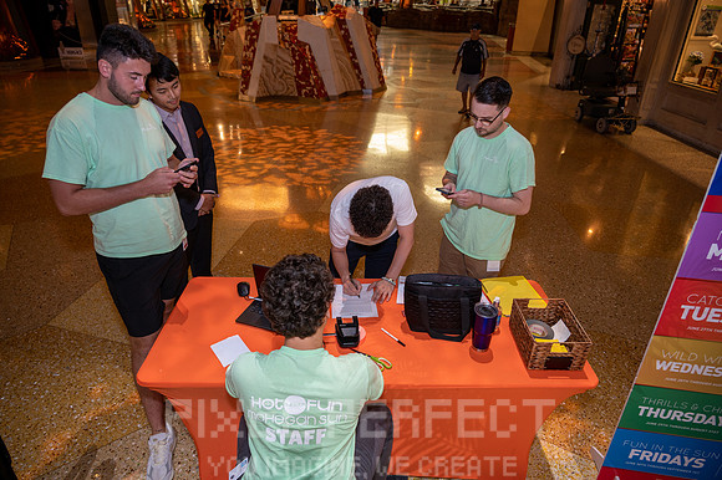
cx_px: 361
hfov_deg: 73.8
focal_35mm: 24
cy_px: 240
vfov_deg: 53.1
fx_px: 481
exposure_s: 1/60
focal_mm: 24
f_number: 4
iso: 1250
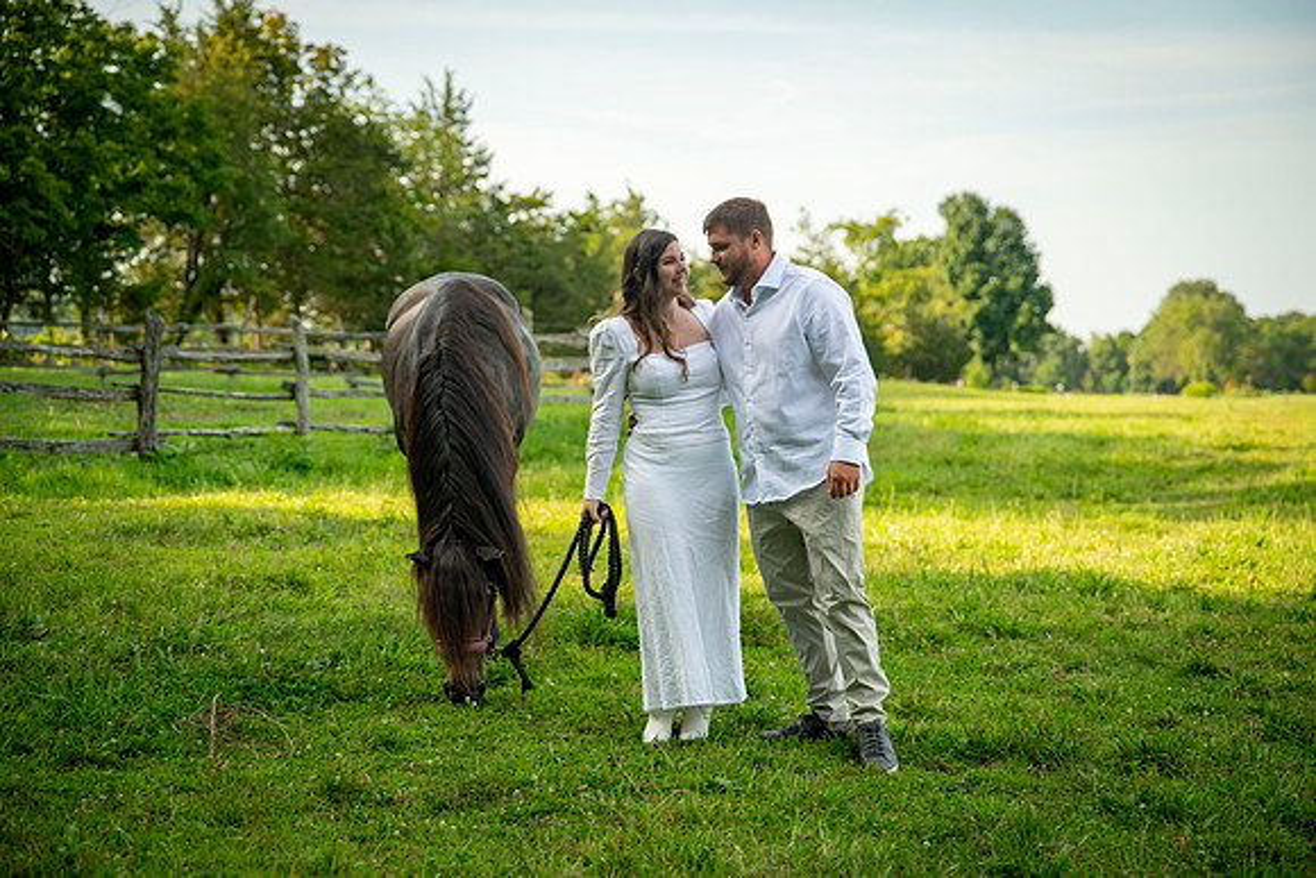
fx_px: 2337
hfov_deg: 31.4
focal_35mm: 64
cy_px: 432
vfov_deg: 21.3
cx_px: 662
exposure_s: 1/2500
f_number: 2.8
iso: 400
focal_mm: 58
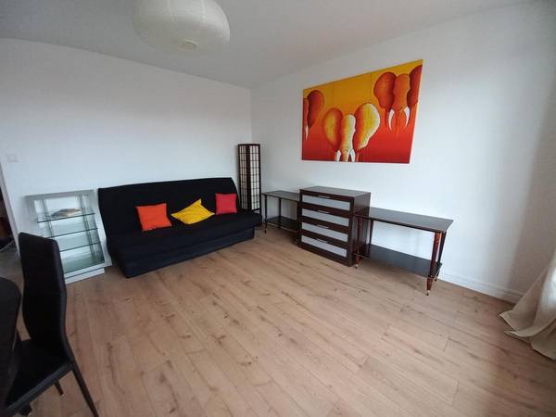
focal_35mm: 13
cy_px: 208
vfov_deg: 89.9
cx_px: 278
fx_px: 209
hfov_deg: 106.2
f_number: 2.2
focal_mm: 1.42
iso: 64
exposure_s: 1/50
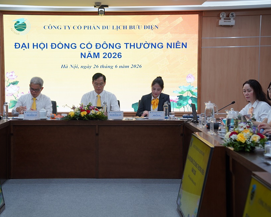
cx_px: 113
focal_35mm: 80
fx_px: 642
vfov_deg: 19.2
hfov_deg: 23.8
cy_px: 108
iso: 800
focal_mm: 70
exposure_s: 1/160
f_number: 4
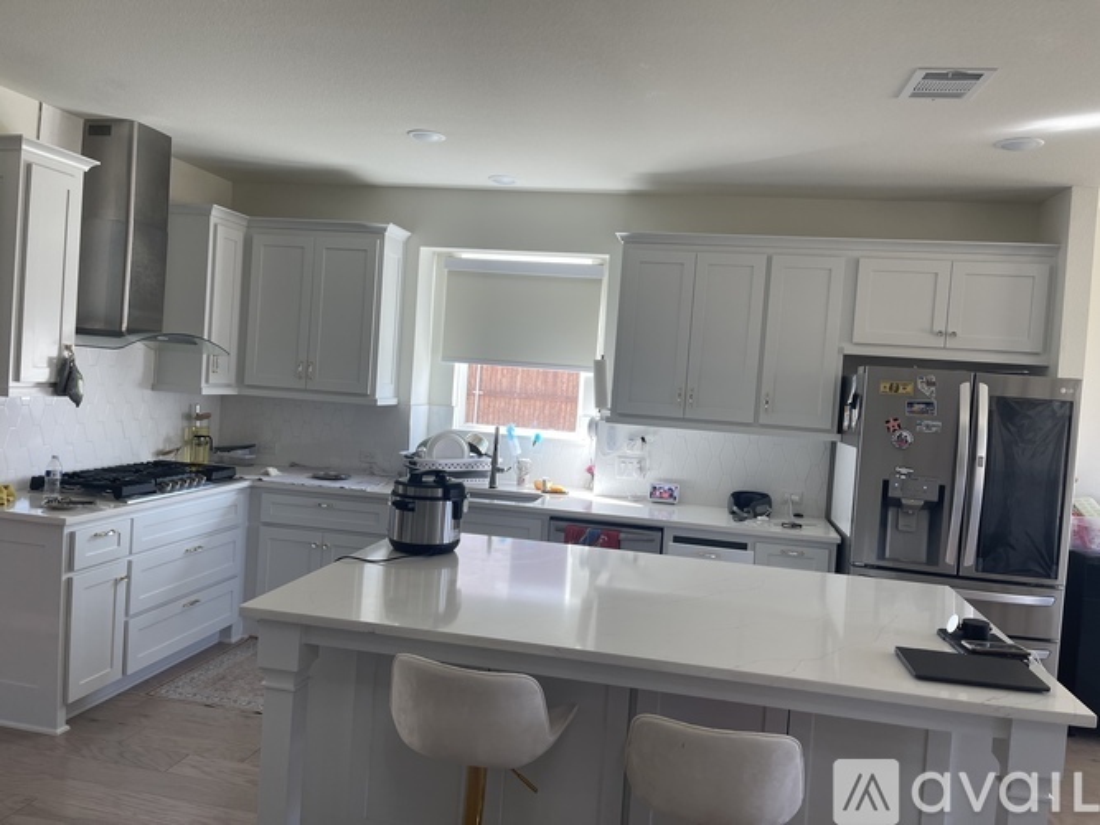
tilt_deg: -2.8
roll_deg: -3.7
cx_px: 550
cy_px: 412
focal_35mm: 25
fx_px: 794
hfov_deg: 69.4
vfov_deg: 54.9
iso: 64
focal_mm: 5.1
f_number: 1.6
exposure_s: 1/120
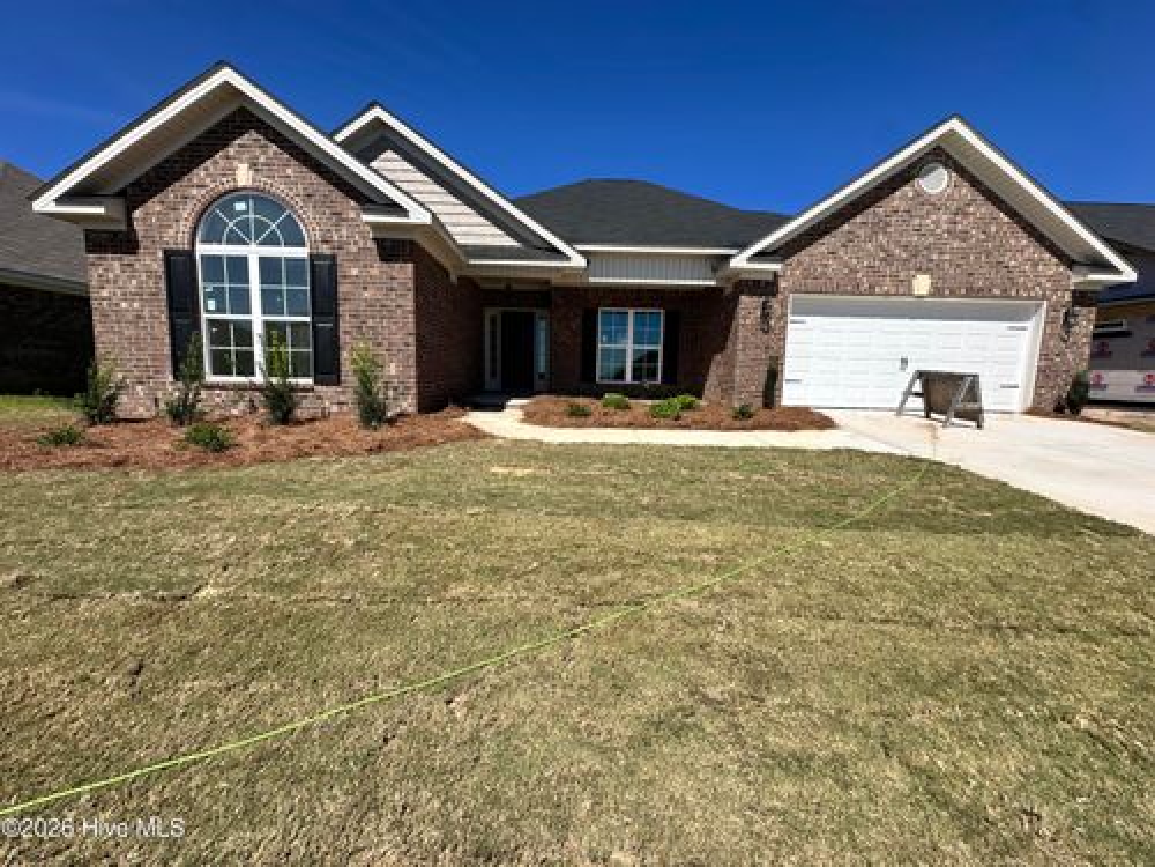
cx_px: 578
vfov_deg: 85.7
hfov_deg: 102.1
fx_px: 467
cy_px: 434
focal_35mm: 14
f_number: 2.2
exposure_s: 1/2132
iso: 50
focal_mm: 2.22
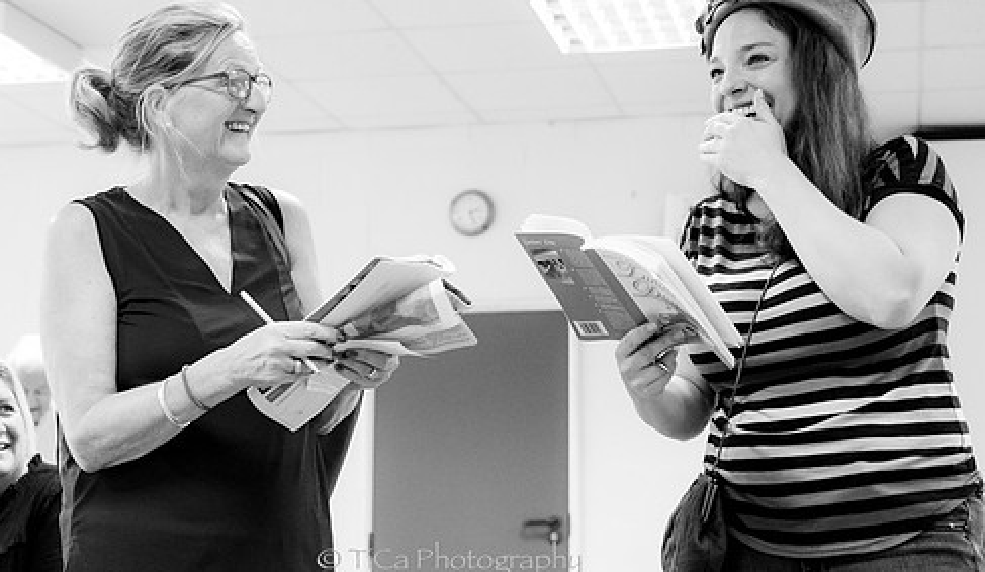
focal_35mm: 69
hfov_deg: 30.3
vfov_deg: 17.9
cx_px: 459
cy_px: 198
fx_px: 1817
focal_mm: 31.5
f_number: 2.8
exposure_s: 1/125
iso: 1600
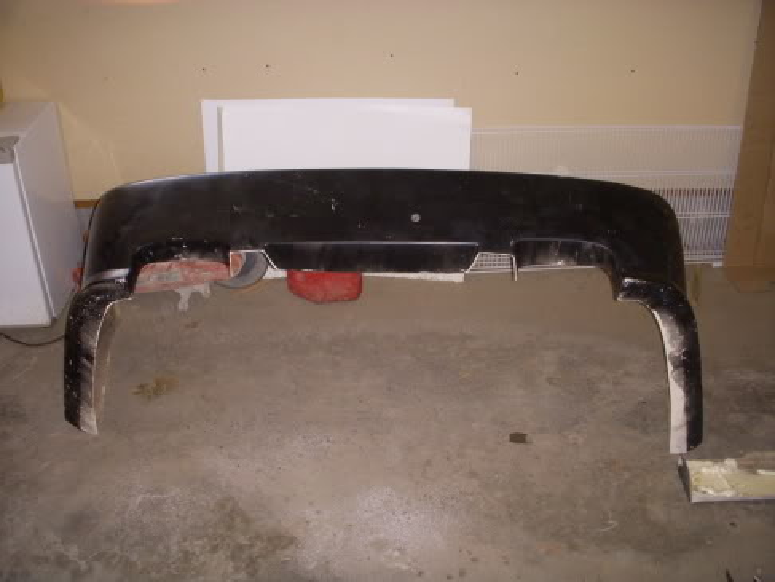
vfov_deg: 37.8
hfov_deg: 49.0
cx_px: 388
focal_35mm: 38
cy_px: 291
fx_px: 851
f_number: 3.3
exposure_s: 1/80
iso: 250
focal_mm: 6.3
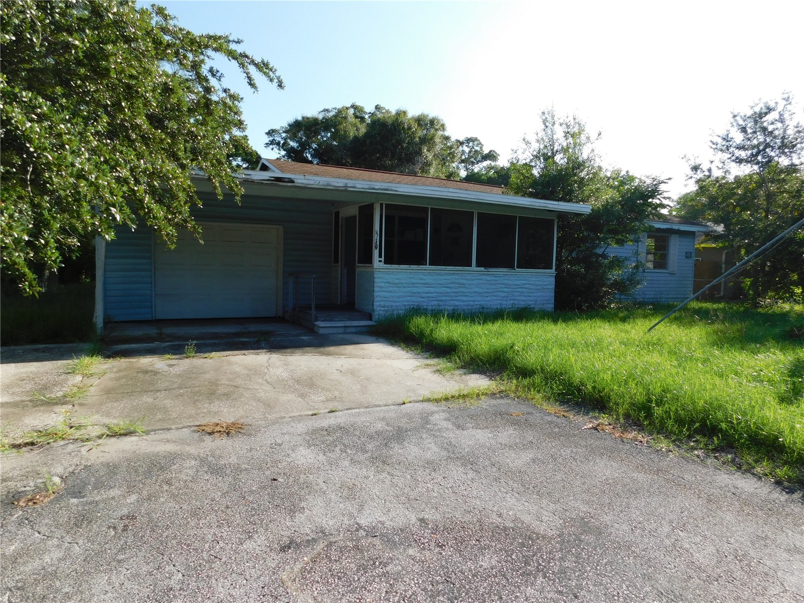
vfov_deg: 58.9
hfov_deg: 73.9
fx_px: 534
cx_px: 402
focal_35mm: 23
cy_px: 302
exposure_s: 1/800
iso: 125
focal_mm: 4
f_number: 3
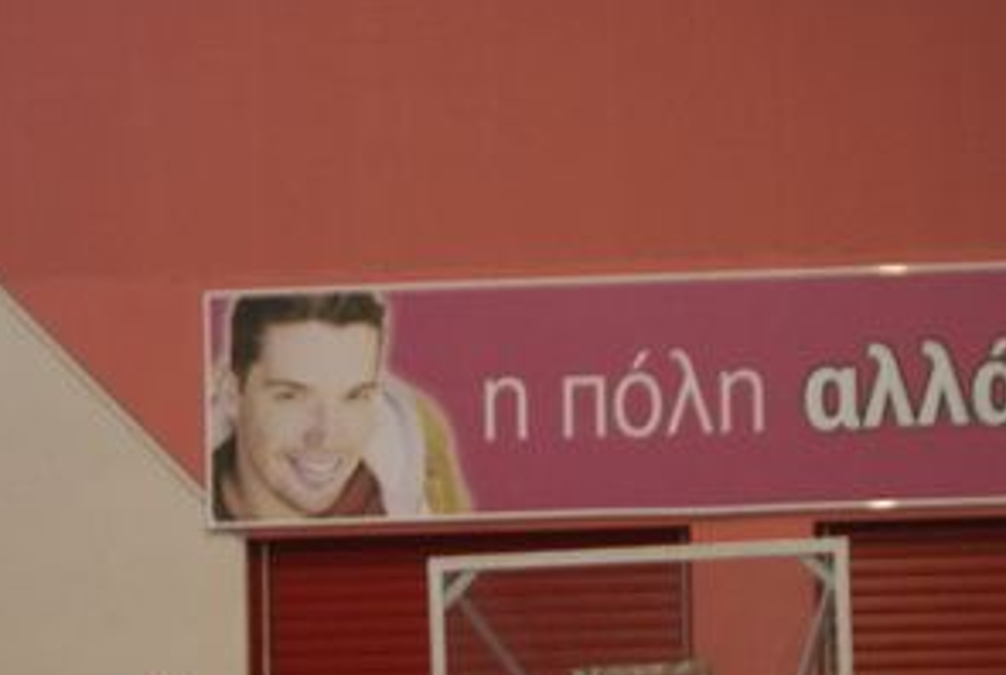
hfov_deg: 9.1
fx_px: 6254
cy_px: 767
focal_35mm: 223
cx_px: 34
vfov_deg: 6.2
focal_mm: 55
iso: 400
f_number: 5.6
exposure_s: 1/80
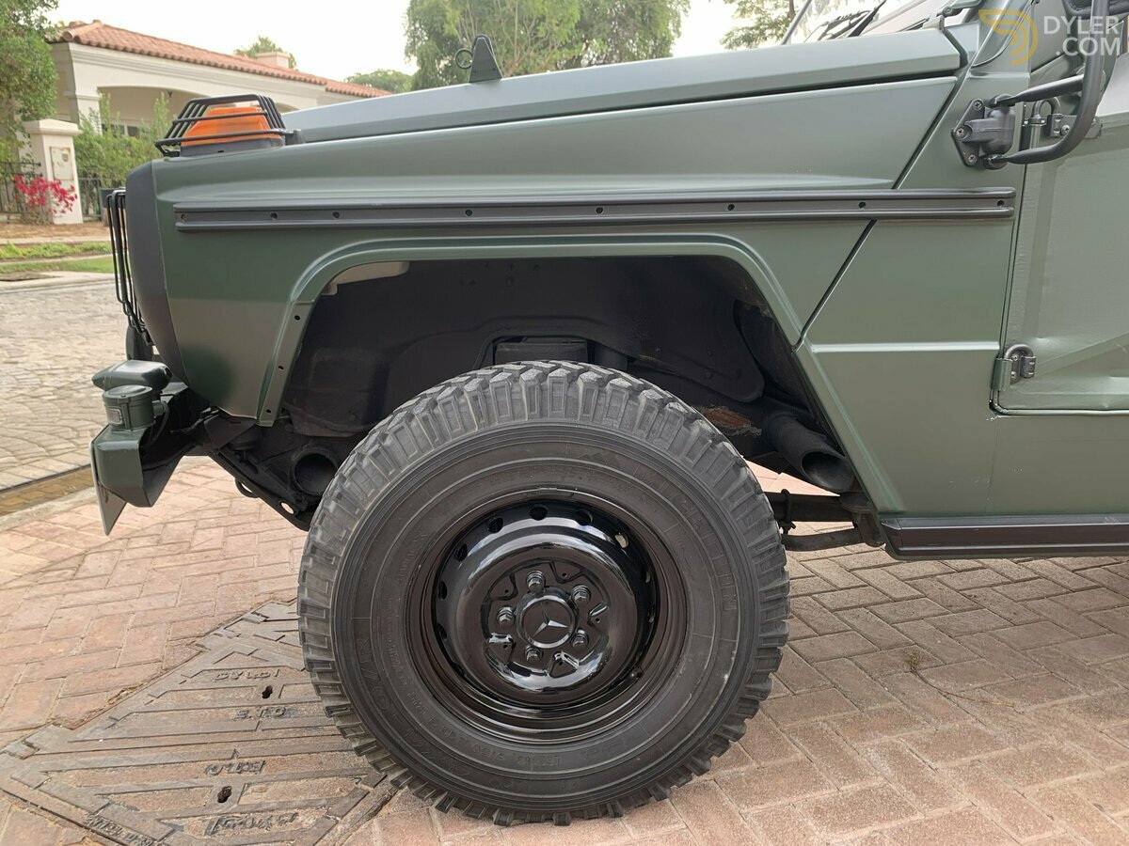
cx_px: 564
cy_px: 423
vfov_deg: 53.1
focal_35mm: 26
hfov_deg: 67.3
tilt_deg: -14.9
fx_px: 848
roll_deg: -0.1
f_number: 1.8
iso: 25
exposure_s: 1/122
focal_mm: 4.25
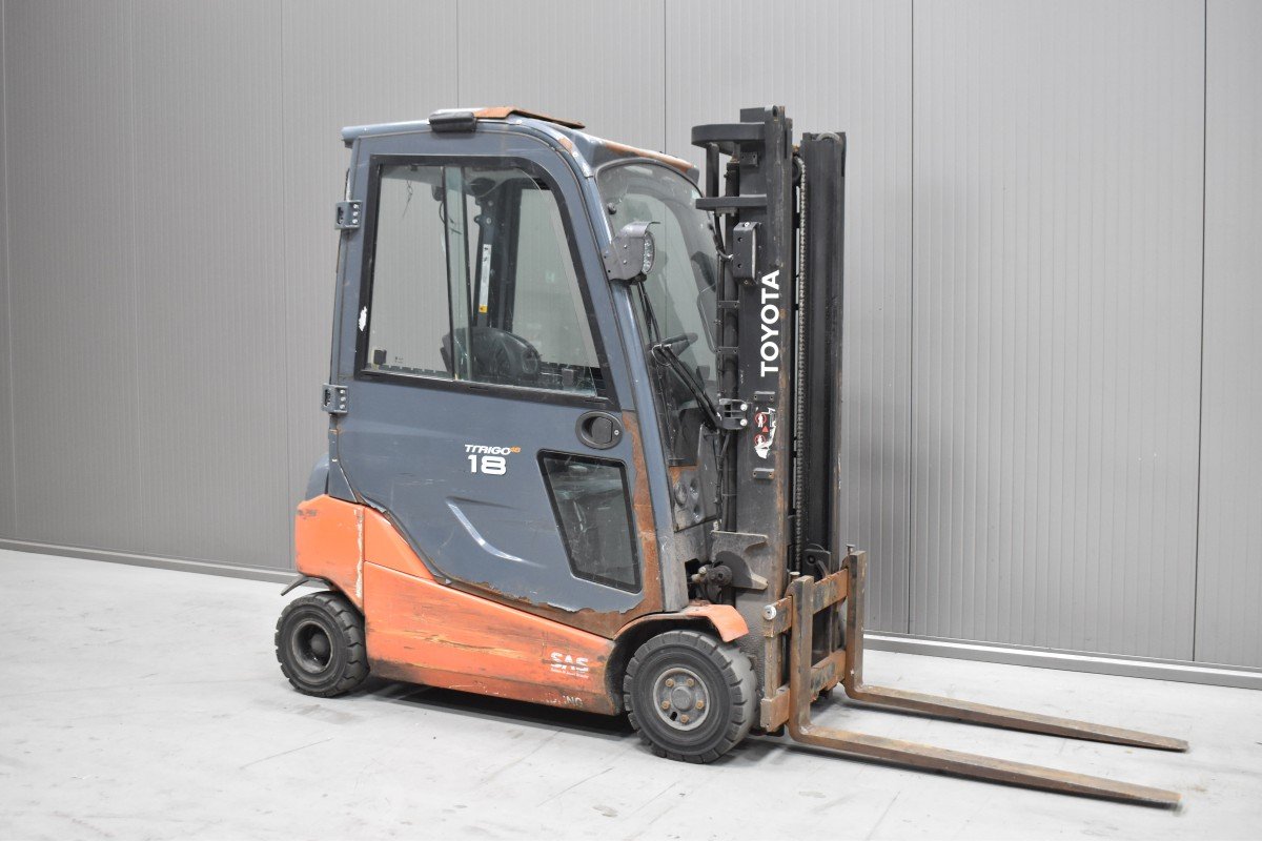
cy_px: 420
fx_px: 1262
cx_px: 631
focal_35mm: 36
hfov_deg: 53.1
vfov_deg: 36.9
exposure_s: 1/30
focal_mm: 24
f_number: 4.5
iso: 1600
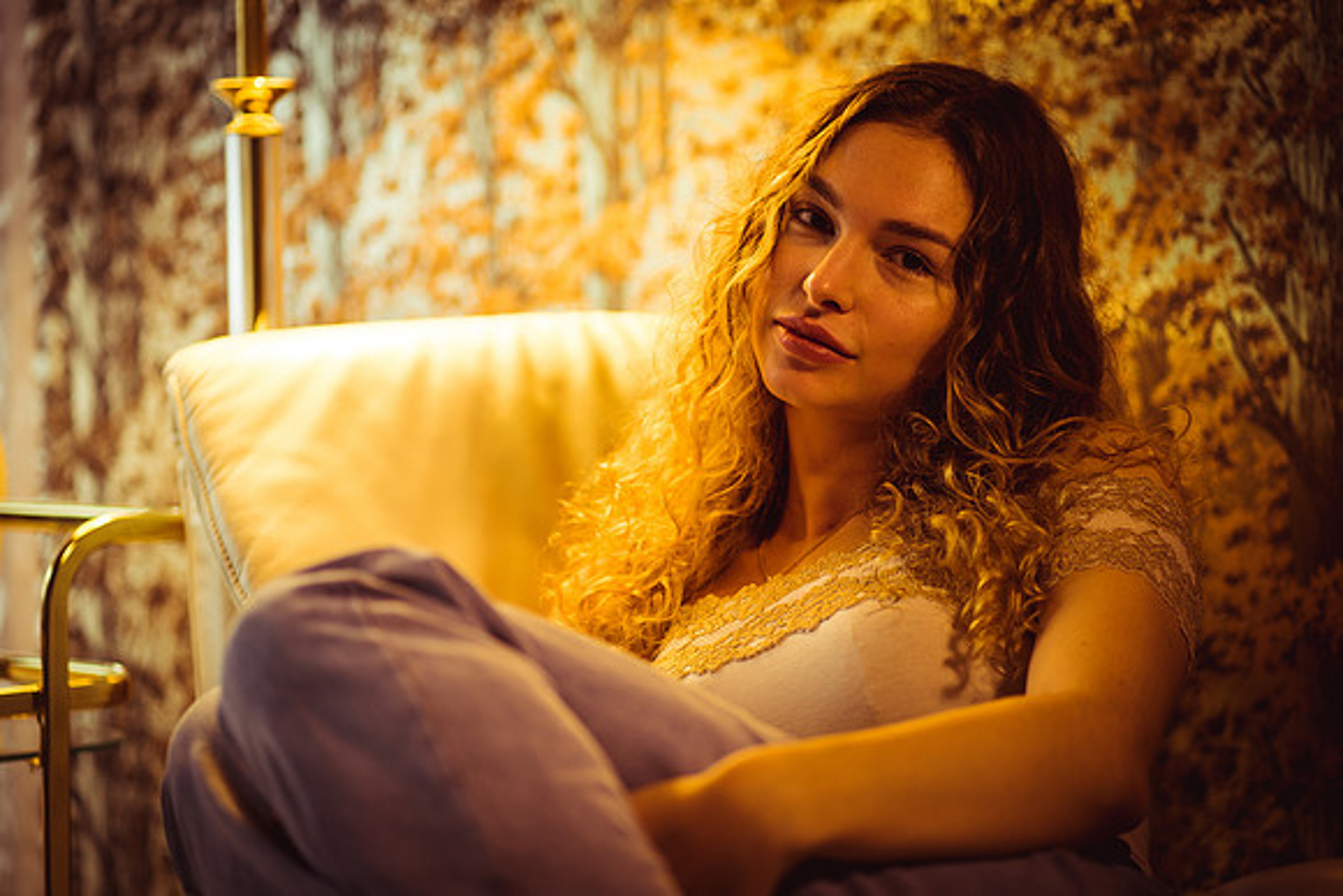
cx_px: 705
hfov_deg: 21.9
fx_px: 3468
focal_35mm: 93
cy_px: 406
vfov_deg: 14.7
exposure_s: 1/200
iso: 320
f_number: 1.8
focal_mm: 85
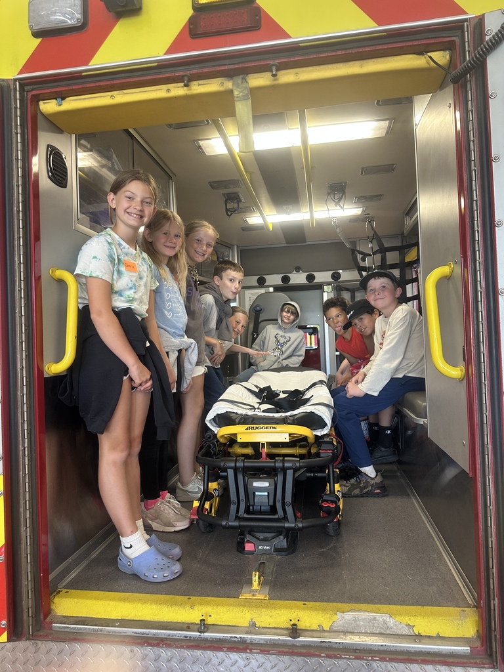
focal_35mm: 24
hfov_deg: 56.8
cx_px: 252
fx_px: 466
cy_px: 336
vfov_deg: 71.6
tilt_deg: +0.2
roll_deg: +1.4
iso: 160
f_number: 1.78
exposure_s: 1/60
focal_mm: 6.86
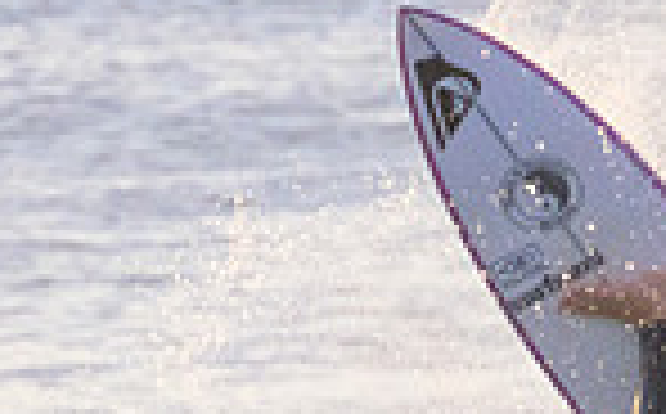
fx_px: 73689
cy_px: 717
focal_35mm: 4066
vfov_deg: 0.3
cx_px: 370
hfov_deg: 0.5
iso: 5000
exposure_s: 1/1600
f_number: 11
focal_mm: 800
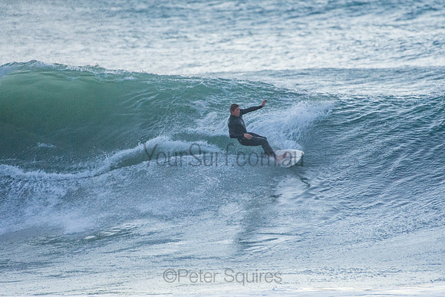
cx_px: 222
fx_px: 9273
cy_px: 148
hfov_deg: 2.7
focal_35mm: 750
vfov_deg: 1.8
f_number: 5.6
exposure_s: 1/800
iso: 2200
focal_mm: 500
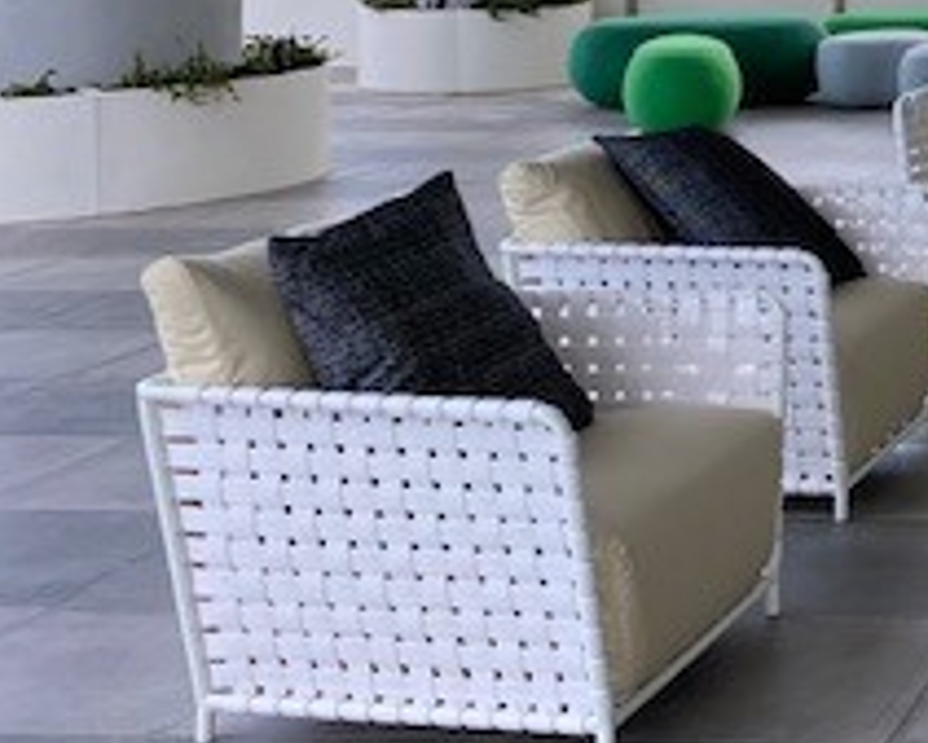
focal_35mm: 77
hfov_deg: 20.9
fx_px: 2116
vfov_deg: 18.9
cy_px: -123
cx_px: 1403
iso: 32
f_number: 1.8
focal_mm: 4.25
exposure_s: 1/767
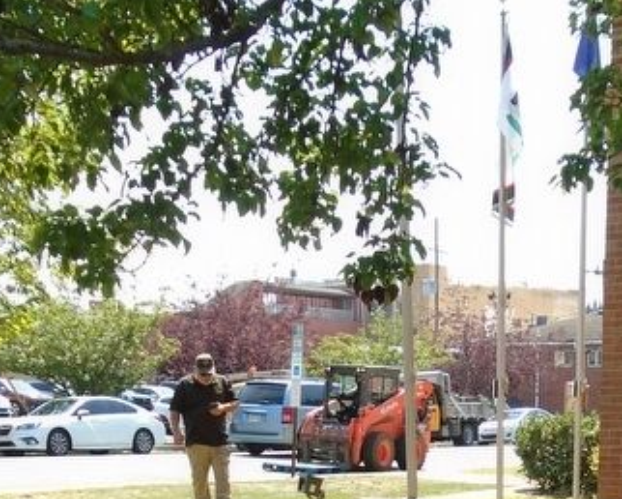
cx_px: 425
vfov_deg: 21.2
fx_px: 1160
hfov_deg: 29.7
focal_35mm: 63
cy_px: 708
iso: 100
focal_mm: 4.6
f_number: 3.2
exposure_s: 1/320
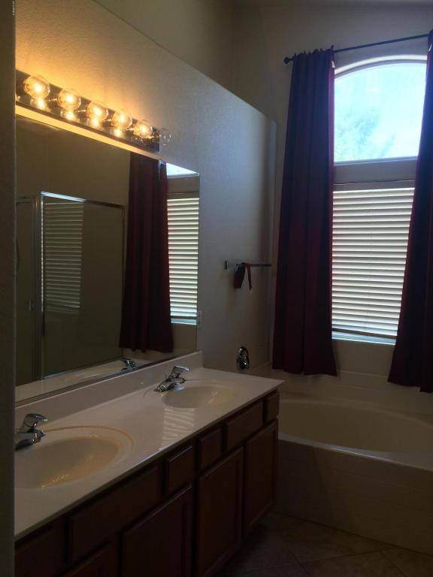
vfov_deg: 61.7
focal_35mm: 29
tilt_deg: -3.9
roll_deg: +0.4
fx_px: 484
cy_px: 288
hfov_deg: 48.2
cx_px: 216
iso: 40
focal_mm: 4.15
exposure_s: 1/60
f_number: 2.2
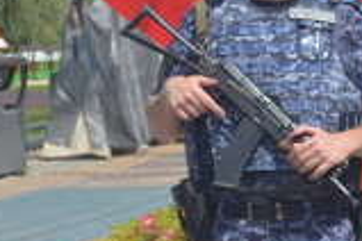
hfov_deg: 9.6
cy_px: 189
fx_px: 2132
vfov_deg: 6.5
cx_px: 401
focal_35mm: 212
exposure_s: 1/1600
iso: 200
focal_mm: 30
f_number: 4.2
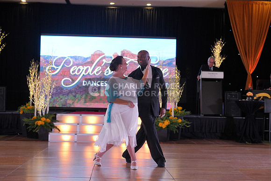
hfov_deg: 32.4
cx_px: 136
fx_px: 467
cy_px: 90
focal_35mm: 62
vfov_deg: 21.9
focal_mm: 62
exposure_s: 1/400
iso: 1250
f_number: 4
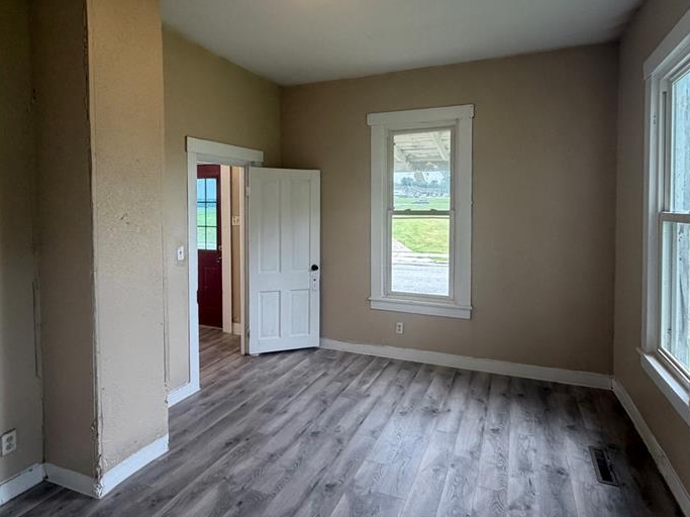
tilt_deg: -2.2
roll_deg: +0.2
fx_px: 419
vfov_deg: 63.2
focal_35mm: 21
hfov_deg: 79.0
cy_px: 225
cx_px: 332
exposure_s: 1/120
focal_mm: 2.22
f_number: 2.2
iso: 320
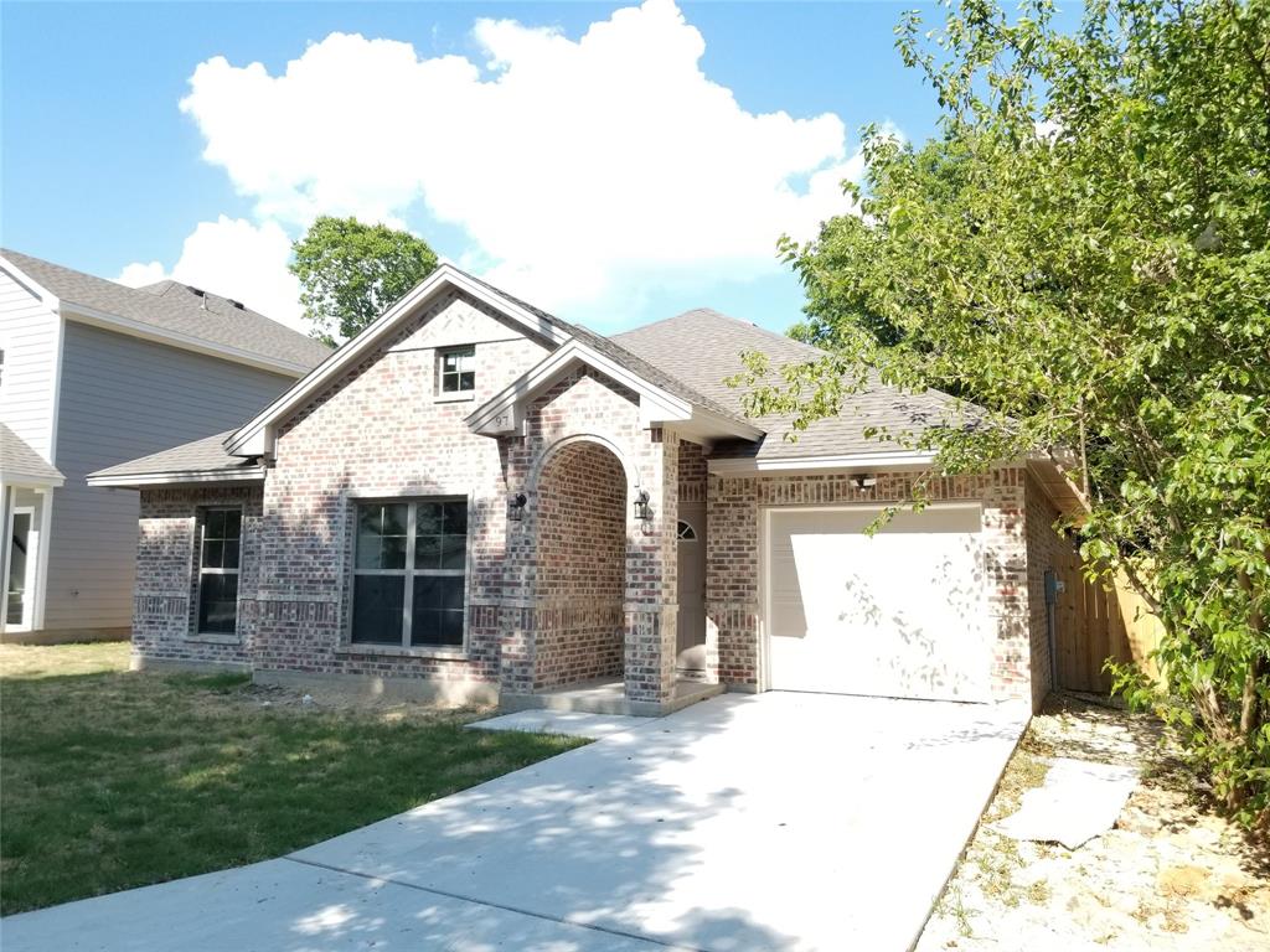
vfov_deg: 53.1
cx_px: 635
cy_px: 476
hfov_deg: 67.3
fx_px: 954
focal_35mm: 26
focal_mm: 4.3
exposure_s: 1/970
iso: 50
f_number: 1.7
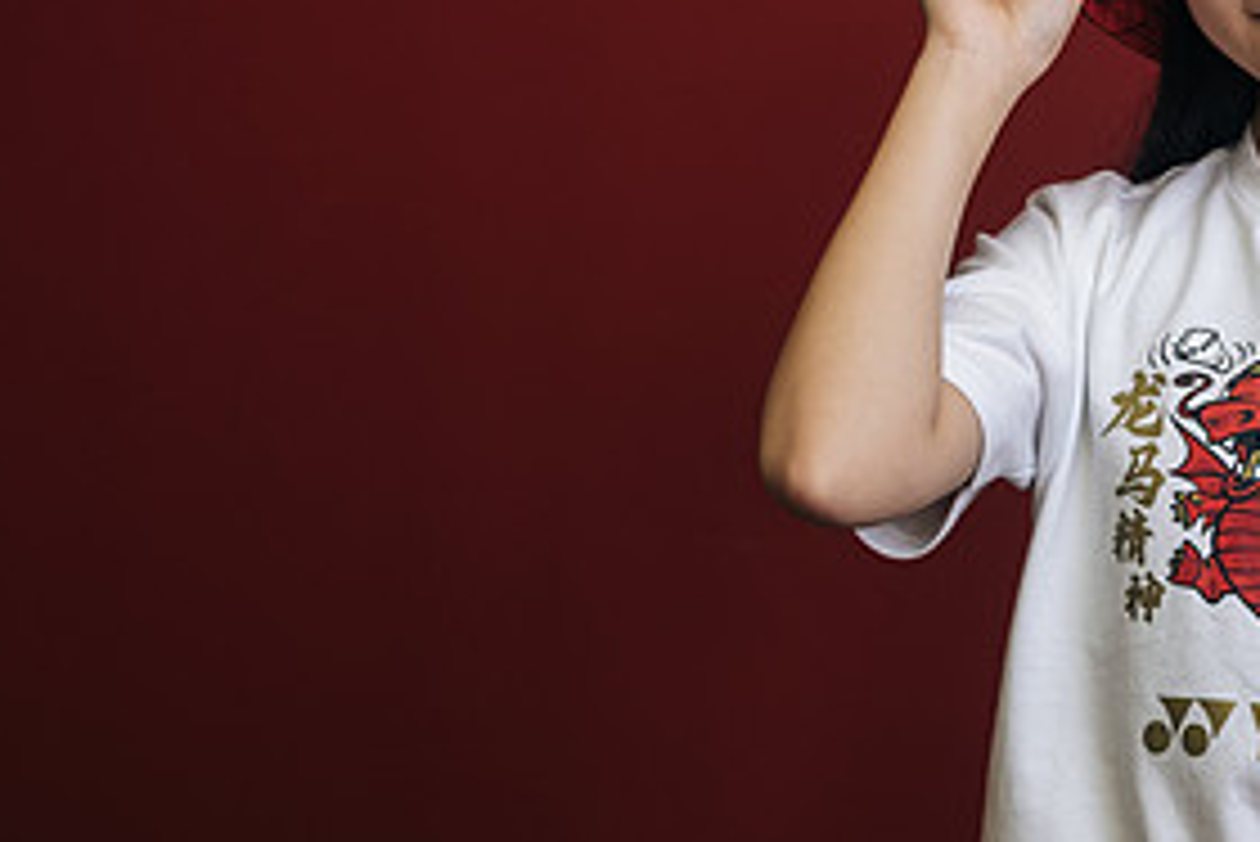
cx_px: 1278
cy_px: 317
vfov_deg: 11.4
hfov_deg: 16.7
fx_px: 4202
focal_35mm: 120
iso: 400
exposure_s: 1/125
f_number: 3.2
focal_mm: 38.8
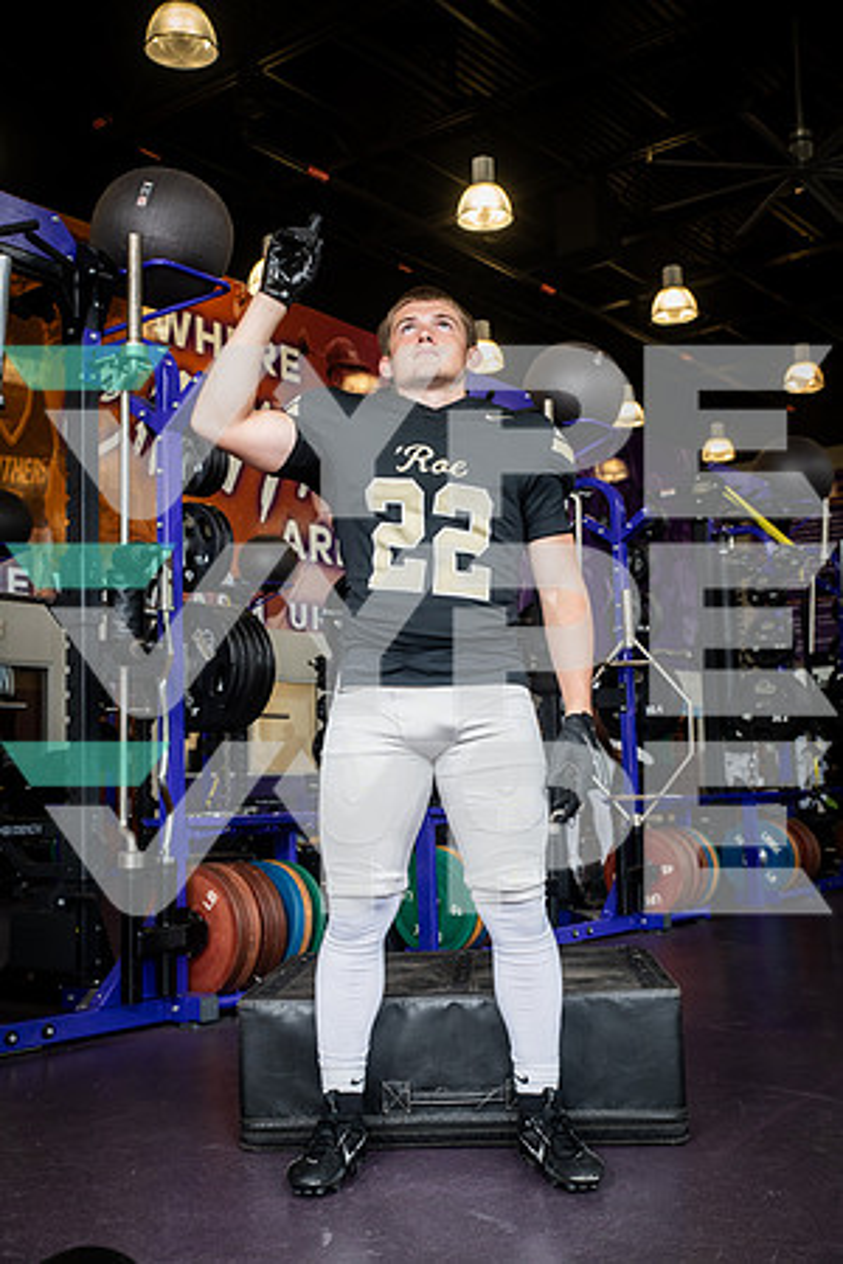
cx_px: 422
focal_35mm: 38
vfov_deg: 50.7
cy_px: 632
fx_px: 1335
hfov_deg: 35.1
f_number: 5.6
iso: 500
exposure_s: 1/250
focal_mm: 38
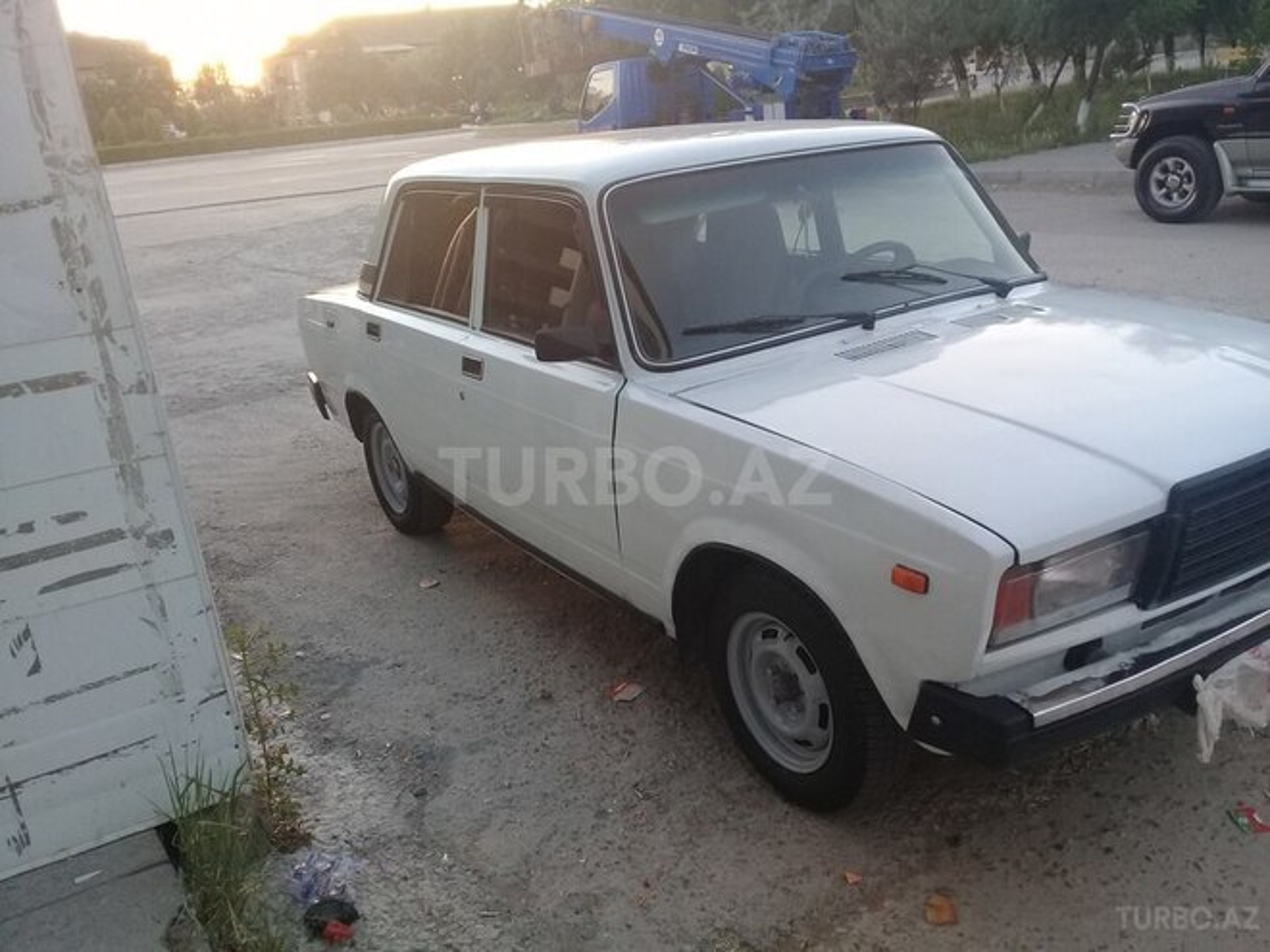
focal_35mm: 31
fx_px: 1137
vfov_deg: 45.4
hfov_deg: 58.4
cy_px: 476
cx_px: 635
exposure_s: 1/50
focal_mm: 3.3
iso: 50
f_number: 2.2
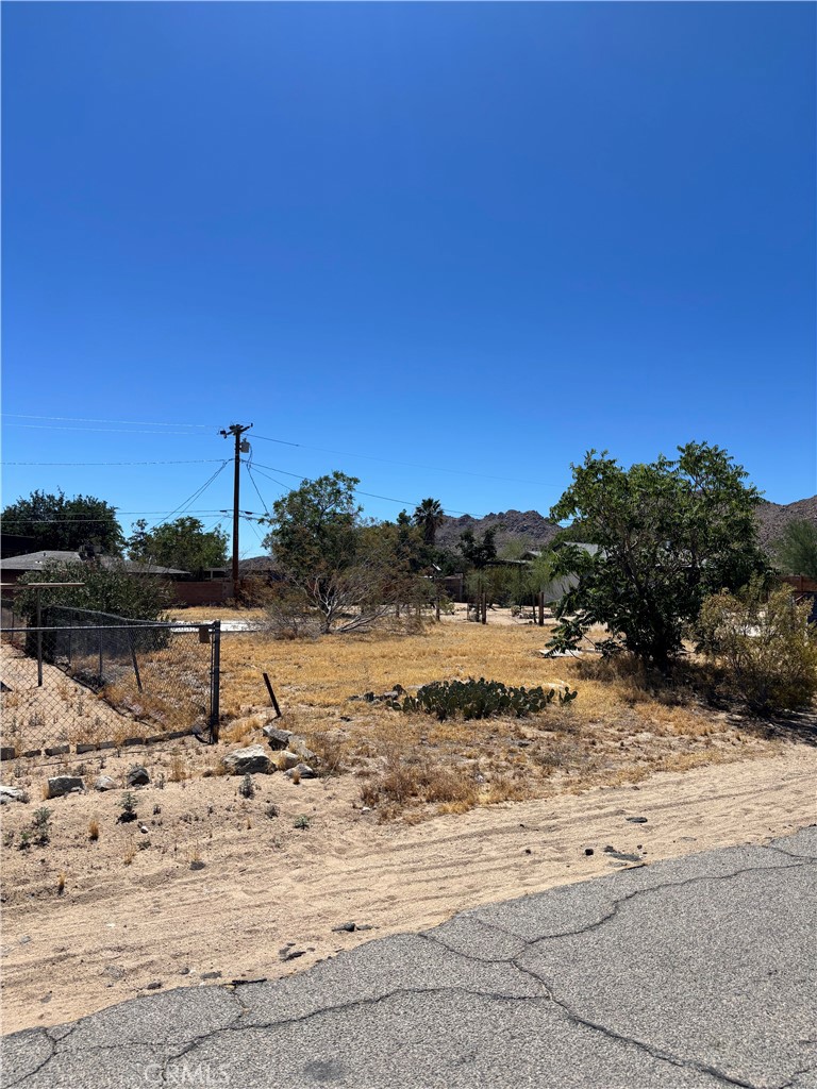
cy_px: 544
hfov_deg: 53.1
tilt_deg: +1.9
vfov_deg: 67.3
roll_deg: -2.0
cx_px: 408
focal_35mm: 26
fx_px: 818
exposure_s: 1/5348
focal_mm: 5.96
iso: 50
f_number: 1.6
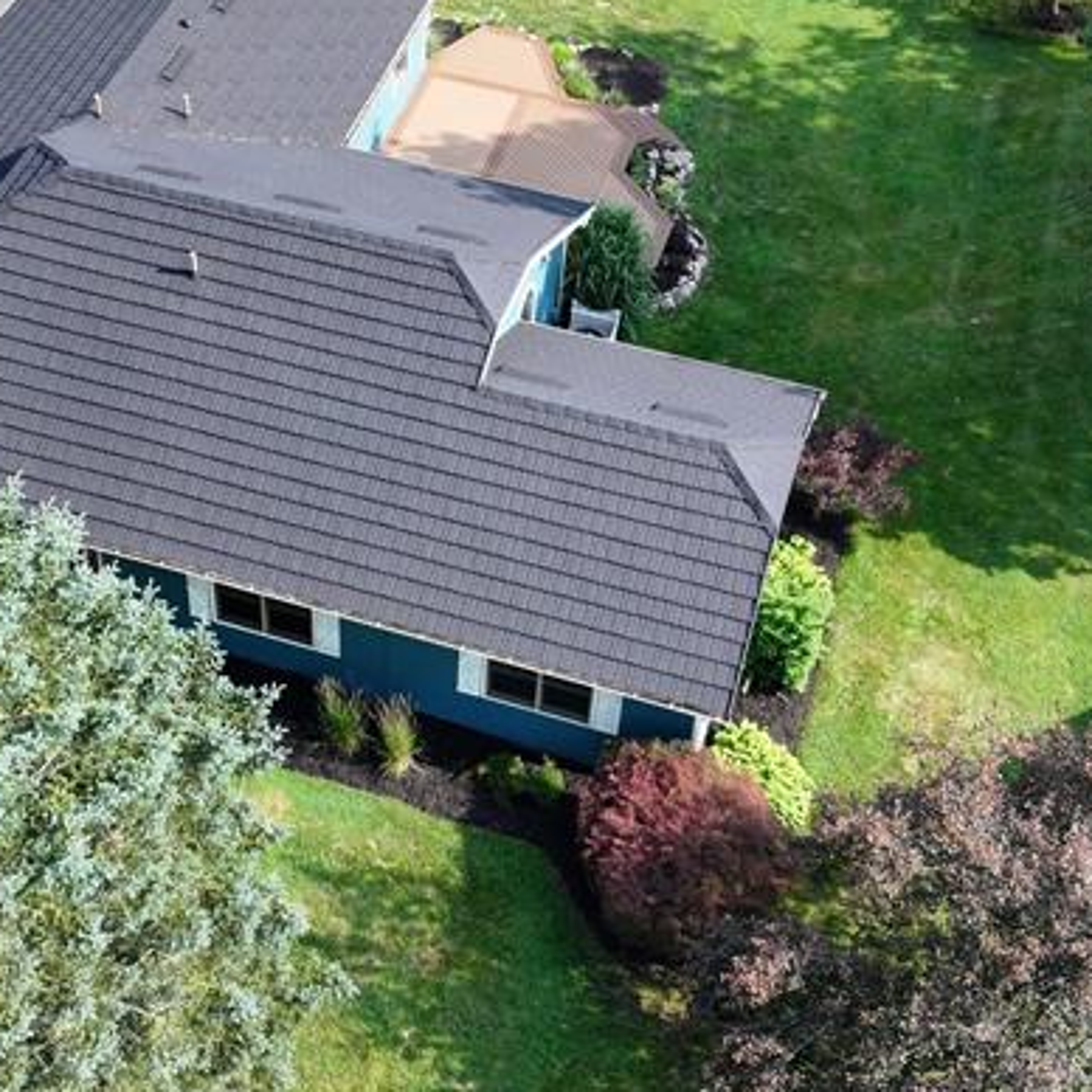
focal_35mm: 56
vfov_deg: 30.5
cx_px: 363
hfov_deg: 30.3
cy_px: 440
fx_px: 1999
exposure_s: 1/320
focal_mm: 12.29
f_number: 5.6
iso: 200
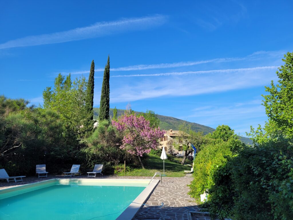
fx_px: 220
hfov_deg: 67.3
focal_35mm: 26
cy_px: 110
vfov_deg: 53.1
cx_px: 146
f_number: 1.8
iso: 40
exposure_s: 1/1804
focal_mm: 5.4
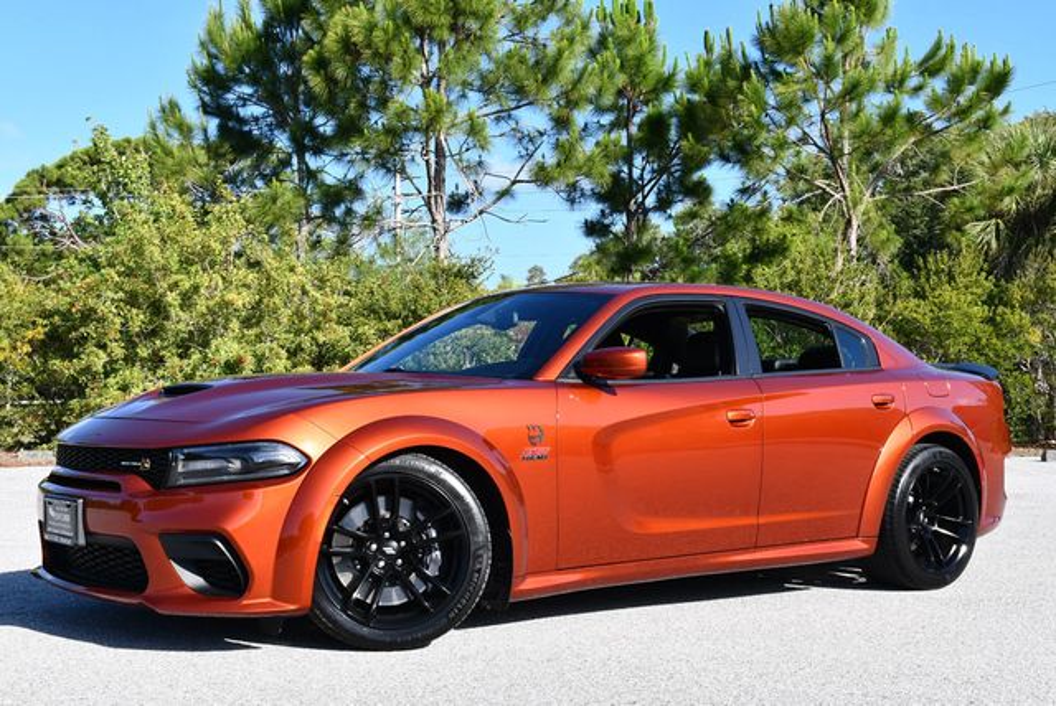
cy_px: 353
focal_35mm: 48
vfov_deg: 28.1
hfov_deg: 41.1
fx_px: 1409
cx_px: 528
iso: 180
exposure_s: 1/250
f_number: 8
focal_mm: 24
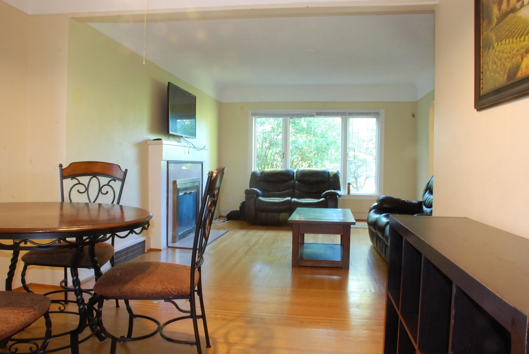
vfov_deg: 43.7
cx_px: 264
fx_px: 441
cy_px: 177
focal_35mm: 30
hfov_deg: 61.9
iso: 800
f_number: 20
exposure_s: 1
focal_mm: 20
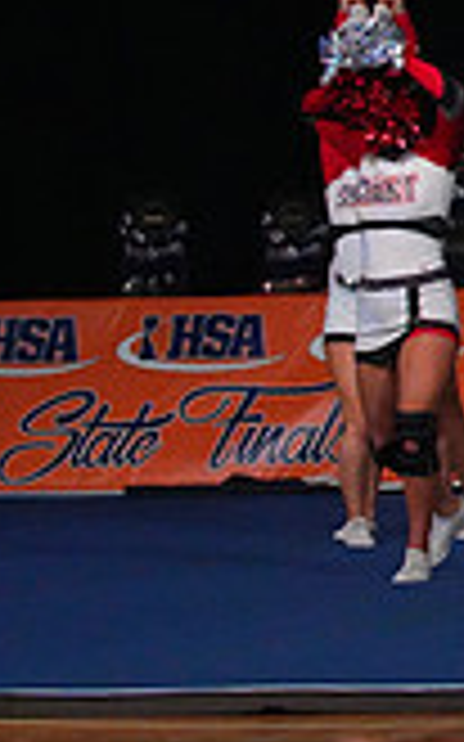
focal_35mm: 377
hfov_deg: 3.4
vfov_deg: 5.6
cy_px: -2
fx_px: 7634
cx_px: 1198
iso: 16000
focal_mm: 105
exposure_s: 1/1250
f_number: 5.6
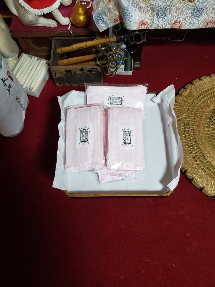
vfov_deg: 67.3
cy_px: 144
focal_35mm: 26
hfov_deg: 53.1
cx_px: 108
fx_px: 215
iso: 200
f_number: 1.5
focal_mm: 4.3
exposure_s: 1/50
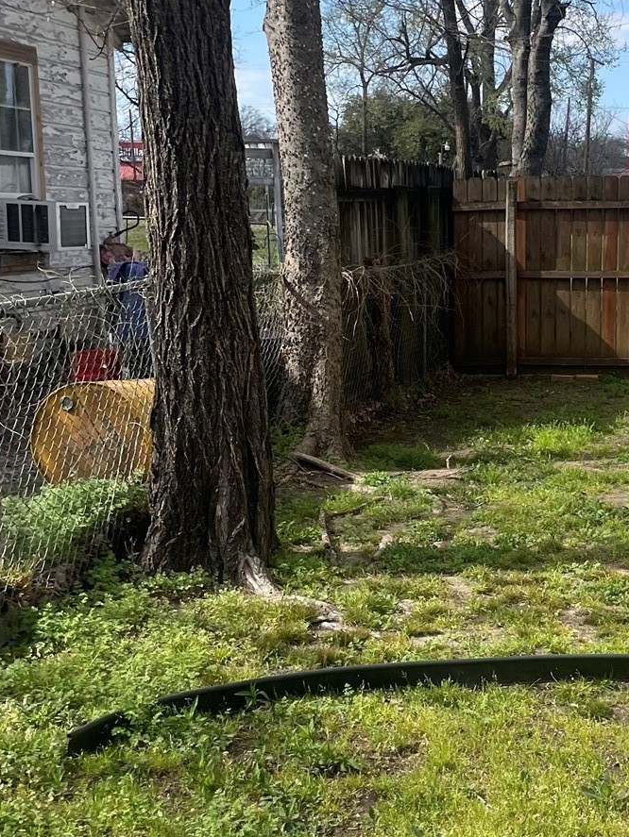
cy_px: 506
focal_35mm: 60
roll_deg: -0.9
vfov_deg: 32.1
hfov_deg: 23.9
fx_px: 1453
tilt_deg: -12.7
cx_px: 538
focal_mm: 4.2
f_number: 1.6
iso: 32
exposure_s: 1/1984
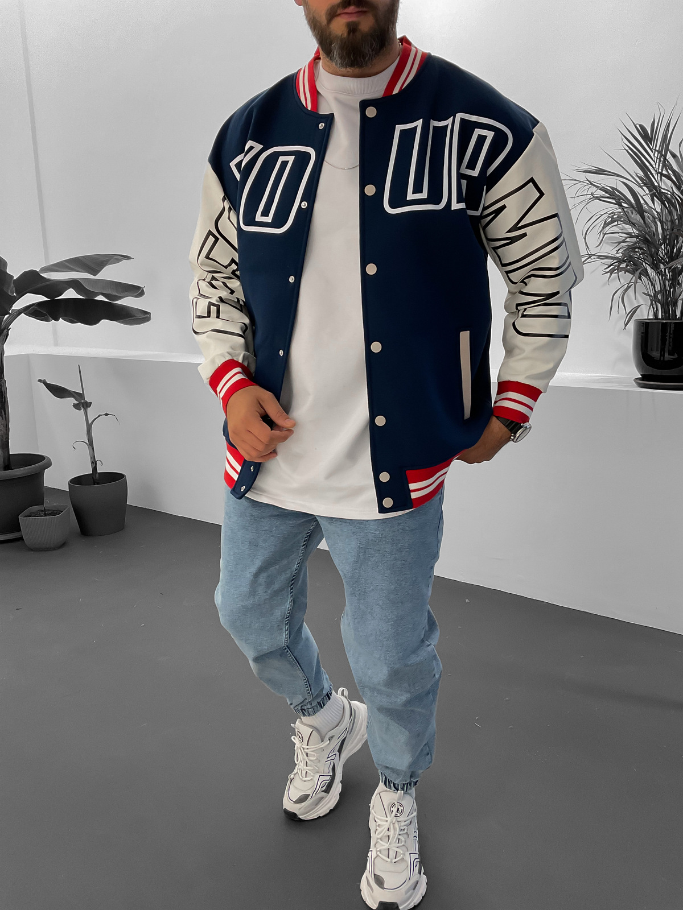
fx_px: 763
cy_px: 455
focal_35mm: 29
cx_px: 342
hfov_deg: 48.2
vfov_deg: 61.7
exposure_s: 1/100
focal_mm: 3
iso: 64
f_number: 1.8
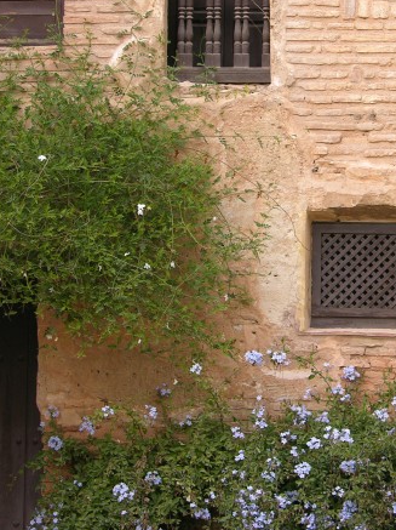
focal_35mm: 95
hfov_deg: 15.4
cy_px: 201
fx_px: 1451
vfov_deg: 20.6
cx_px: 329
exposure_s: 1/73
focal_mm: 13.7
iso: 50
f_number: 3.5
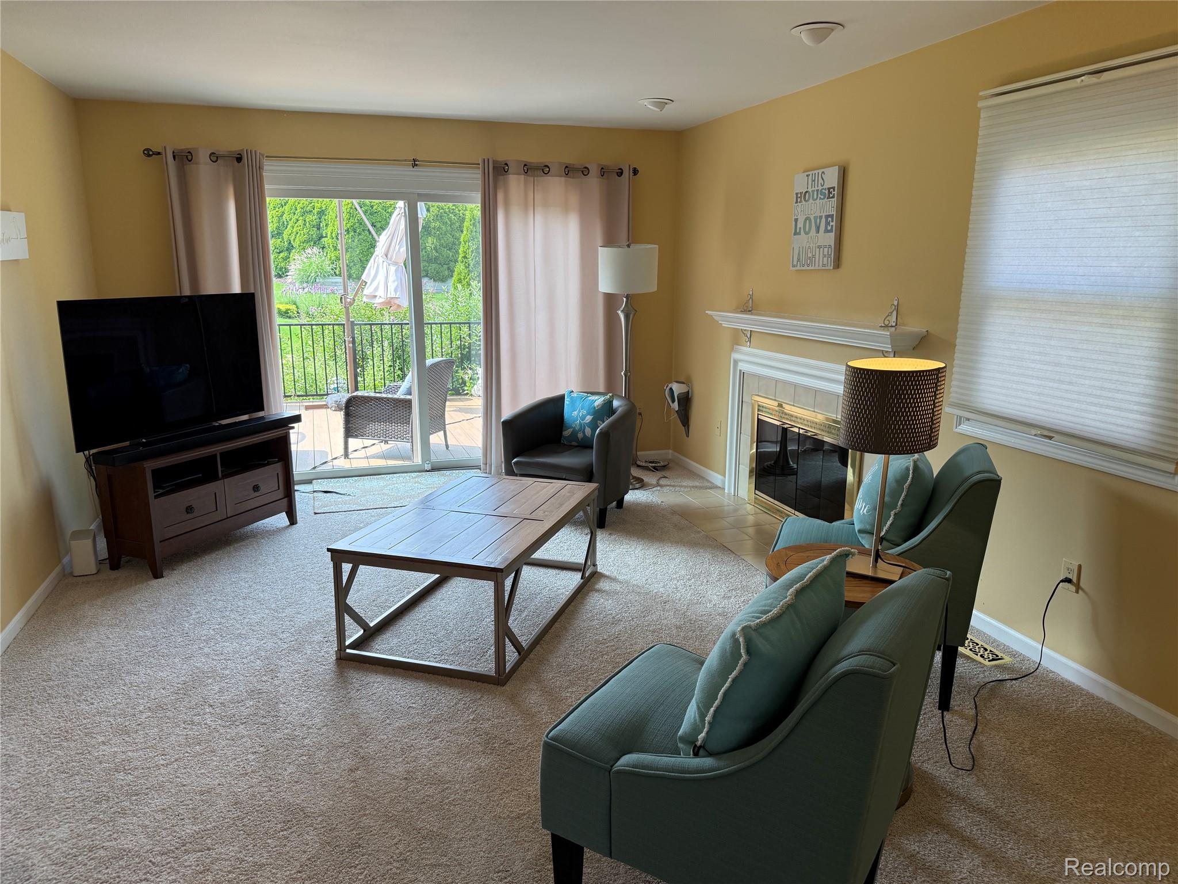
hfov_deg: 71.6
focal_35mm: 24
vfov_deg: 56.8
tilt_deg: -11.6
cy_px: 442
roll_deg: -0.1
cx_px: 589
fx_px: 817
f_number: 1.78
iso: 100
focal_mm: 6.76
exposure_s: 1/237
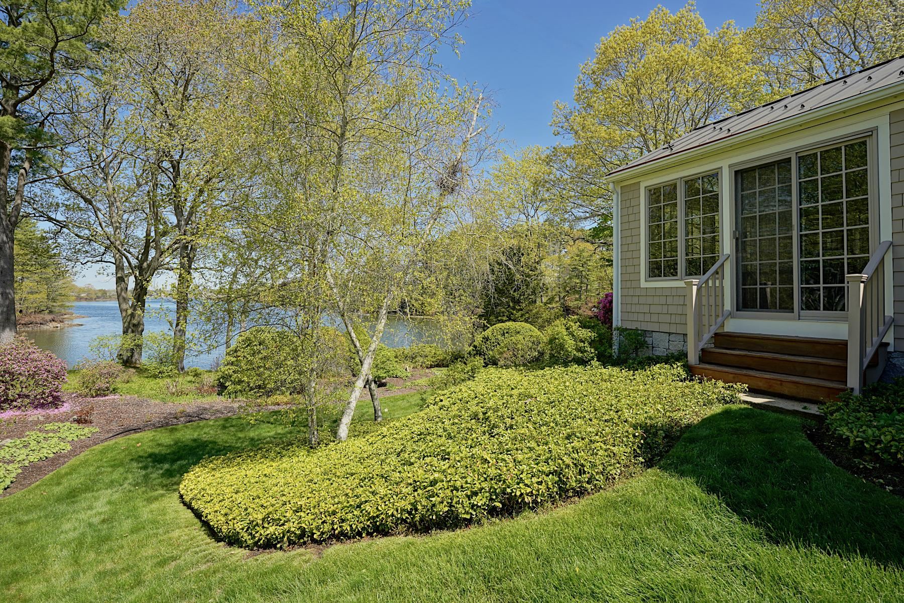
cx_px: 452
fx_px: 412
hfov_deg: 95.3
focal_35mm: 16
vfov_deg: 72.4
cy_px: 302
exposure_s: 1/200
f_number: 7.1
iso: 100
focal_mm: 16.4
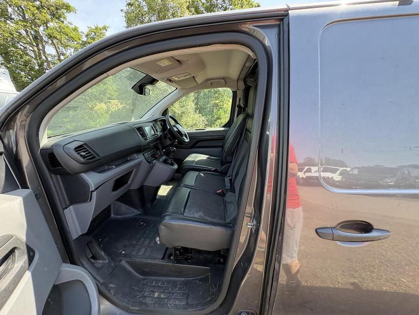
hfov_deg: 102.1
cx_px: 210
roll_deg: -0.1
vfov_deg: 85.7
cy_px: 158
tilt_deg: -3.2
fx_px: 169
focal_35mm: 14
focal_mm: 2.22
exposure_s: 1/137
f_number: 2.2
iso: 64
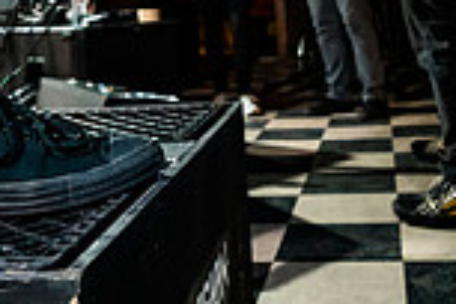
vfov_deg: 20.4
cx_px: 265
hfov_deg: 35.0
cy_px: -153
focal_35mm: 57
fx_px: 722
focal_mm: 14
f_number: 2.8
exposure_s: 1/200
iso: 2000
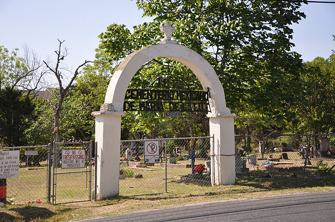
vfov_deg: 22.6
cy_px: 111
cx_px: 168
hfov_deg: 33.4
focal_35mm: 60
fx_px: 558
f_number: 5
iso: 200
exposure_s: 1/200
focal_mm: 40
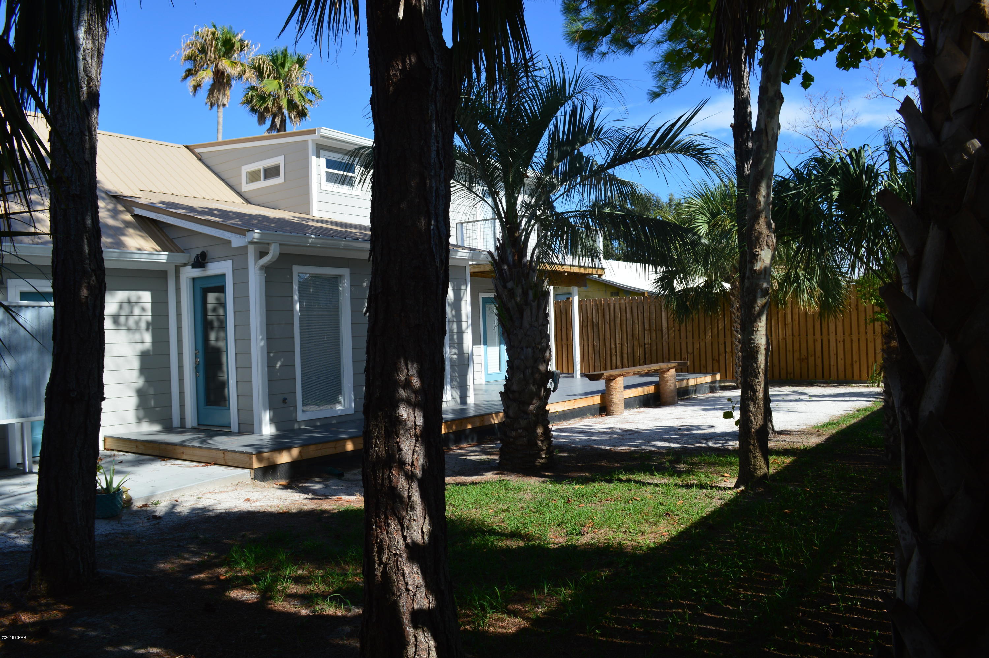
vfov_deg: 47.8
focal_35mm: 27
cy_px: 329
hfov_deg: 67.4
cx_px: 494
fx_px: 741
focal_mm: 18
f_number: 7.1
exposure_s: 1/200
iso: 100
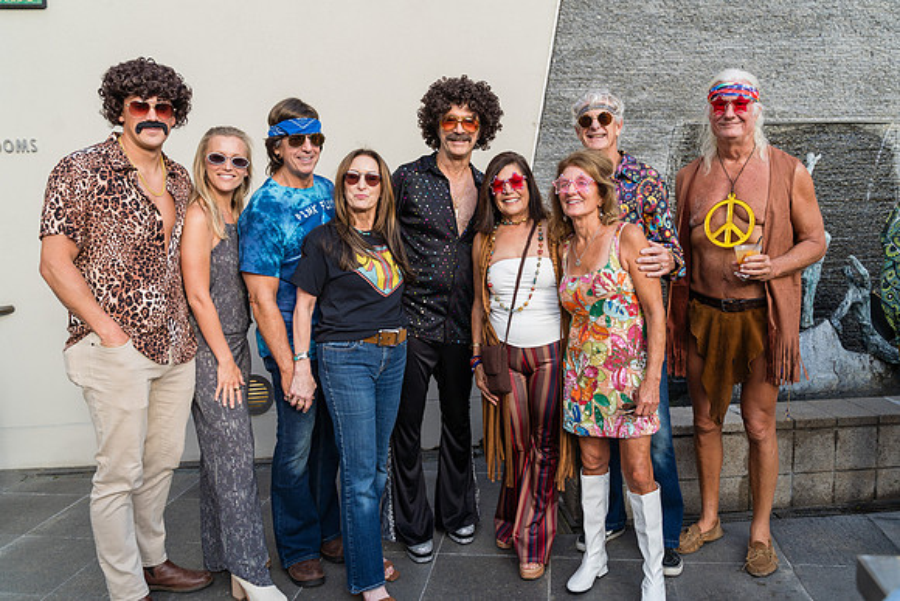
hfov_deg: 63.3
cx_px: 469
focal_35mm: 29
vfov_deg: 44.7
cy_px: 288
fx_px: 730
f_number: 5.6
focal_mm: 28
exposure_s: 1/250
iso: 200
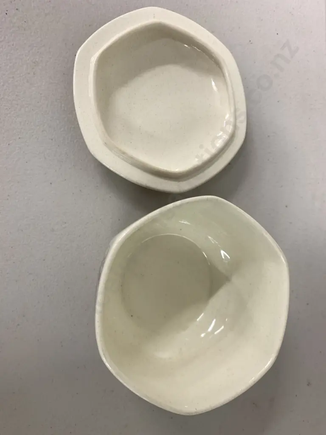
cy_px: 218
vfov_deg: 67.3
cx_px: 163
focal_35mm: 26
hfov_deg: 53.1
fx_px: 326
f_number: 1.8
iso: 64
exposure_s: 1/50
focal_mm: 4.25
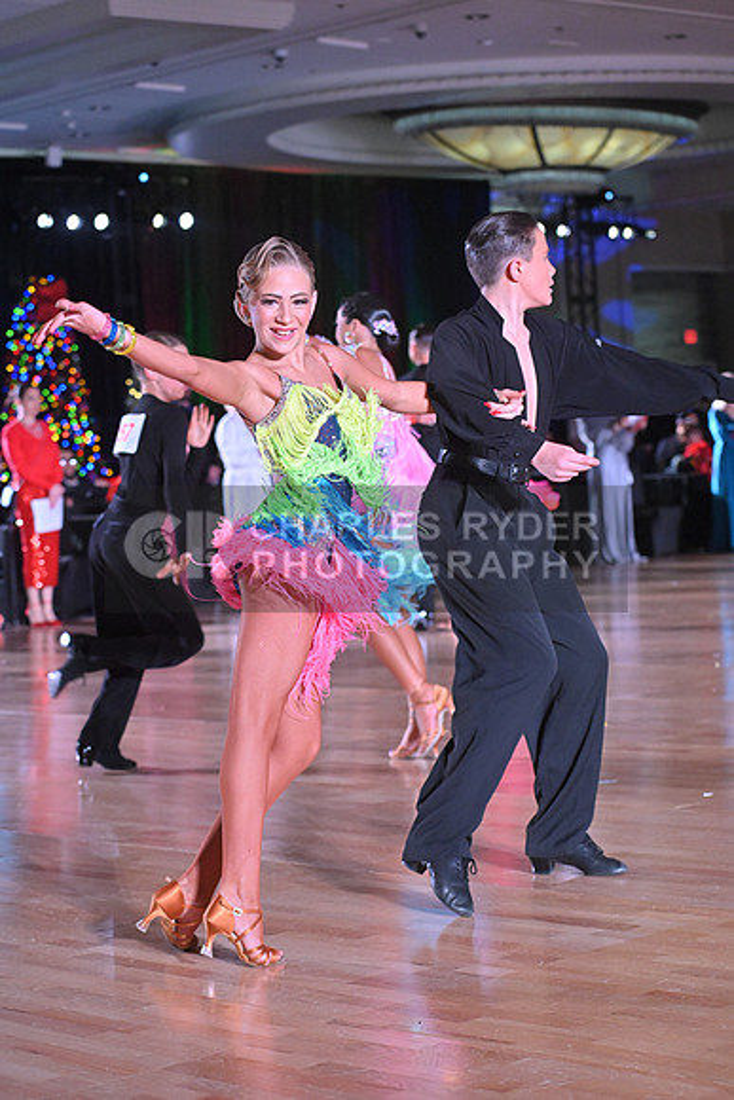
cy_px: 550
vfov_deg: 24.8
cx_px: 367
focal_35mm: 82
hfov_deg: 16.7
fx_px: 2506
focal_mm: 82
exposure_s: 1/400
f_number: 5
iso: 5000
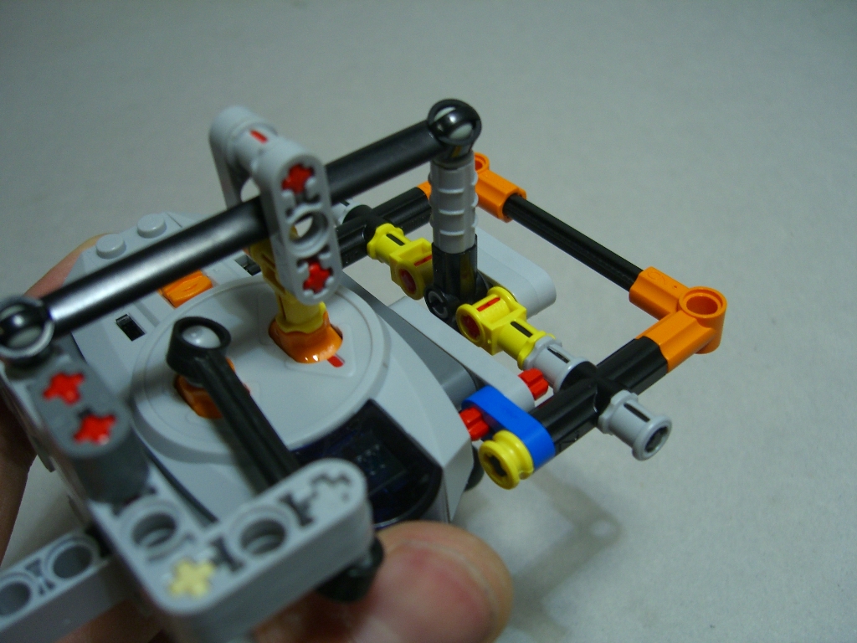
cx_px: 428
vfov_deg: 37.7
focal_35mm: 38
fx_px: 941
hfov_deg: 49.0
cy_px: 322
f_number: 2.8
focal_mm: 7.9
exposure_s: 1/20
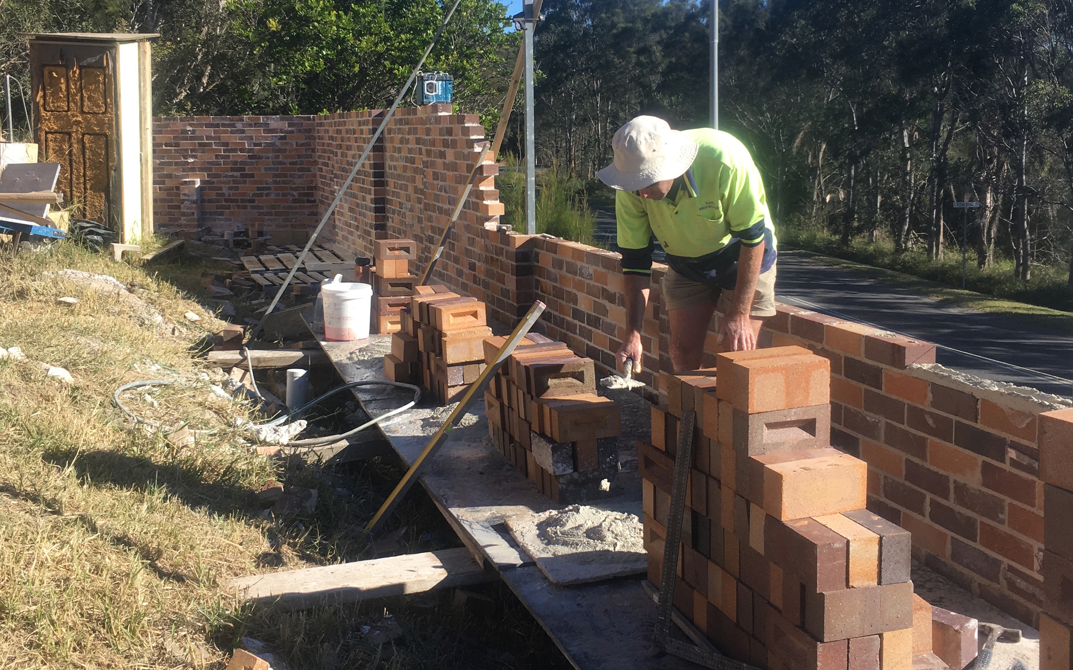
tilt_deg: -7.7
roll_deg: +0.8
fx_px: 1228
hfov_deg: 47.2
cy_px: 255
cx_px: 533
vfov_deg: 30.4
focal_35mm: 42
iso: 25
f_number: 2.2
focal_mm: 4.15
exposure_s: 1/793
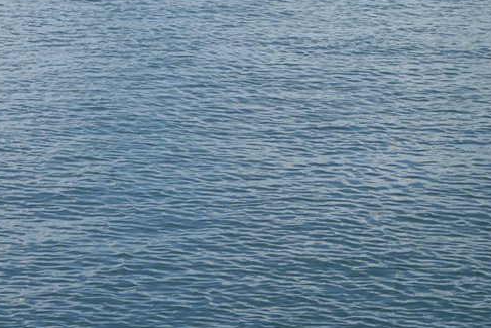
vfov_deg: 8.6
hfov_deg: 13.5
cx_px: 367
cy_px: -310
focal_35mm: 152
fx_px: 2074
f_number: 13
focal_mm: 37
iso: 100
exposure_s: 1/320
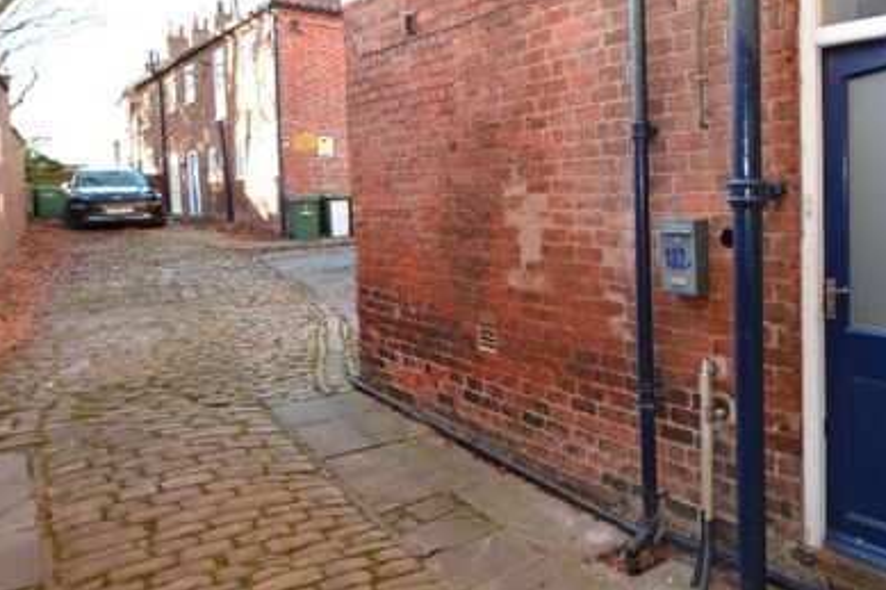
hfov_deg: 58.8
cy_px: 215
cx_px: 777
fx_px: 664
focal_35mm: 27
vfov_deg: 47.4
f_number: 4
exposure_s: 1/60
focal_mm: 10
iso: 220
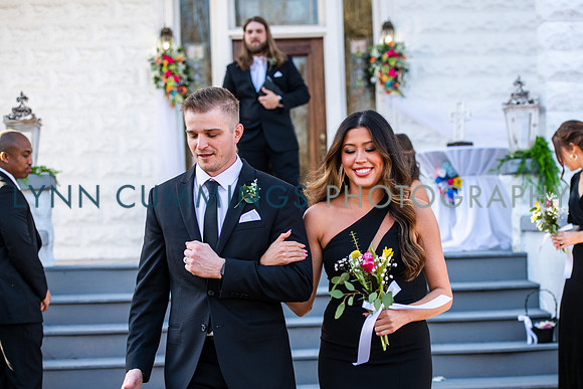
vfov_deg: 16.8
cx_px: 332
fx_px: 1317
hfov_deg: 24.9
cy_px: 226
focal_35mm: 81
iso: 200
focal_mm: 70
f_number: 3.5
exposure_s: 1/320
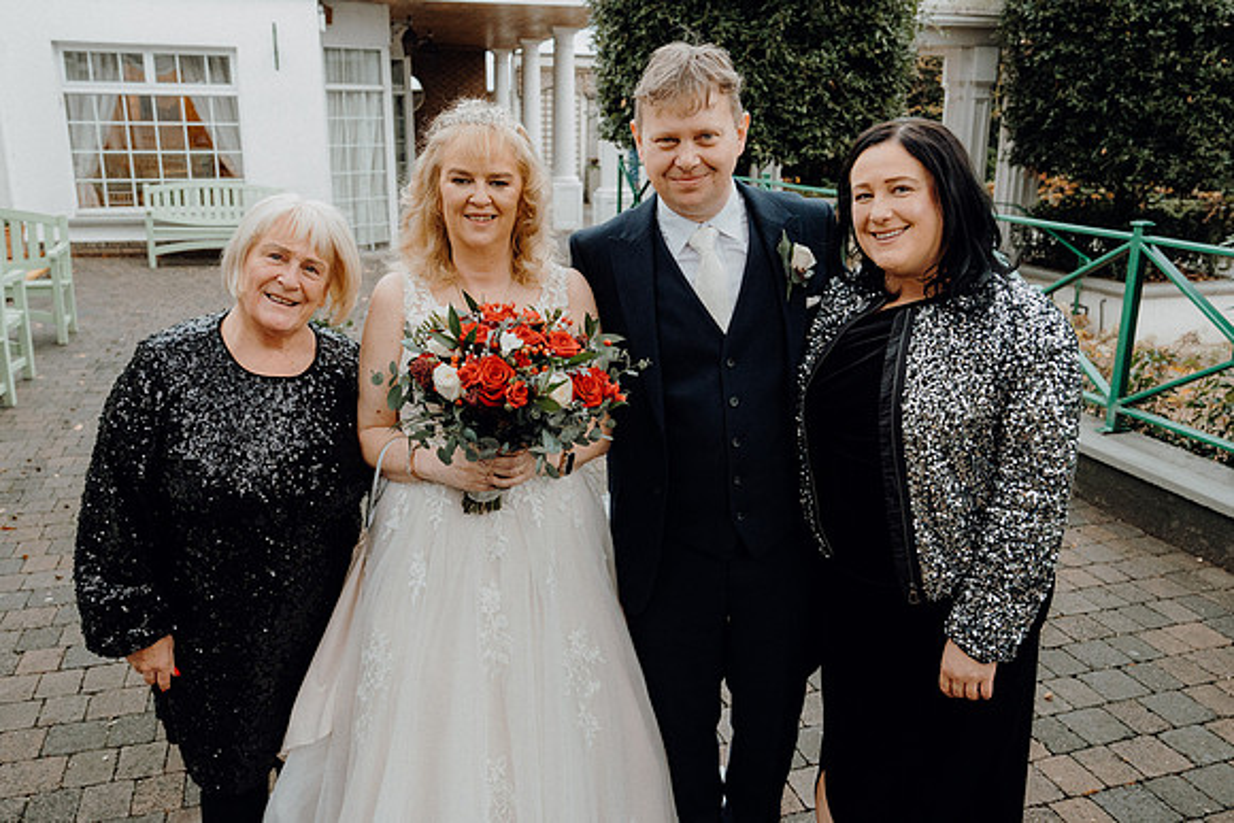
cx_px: 617
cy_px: 412
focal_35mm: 31
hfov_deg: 60.3
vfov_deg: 42.3
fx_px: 1063
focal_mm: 31
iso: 4000
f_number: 5
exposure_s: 1/250
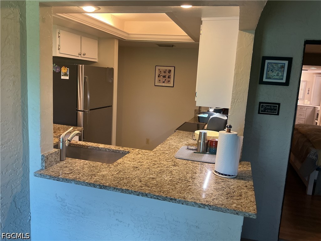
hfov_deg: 61.7
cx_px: 160
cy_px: 120
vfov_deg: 48.2
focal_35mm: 29
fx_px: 269
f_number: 1.8
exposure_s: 1/60
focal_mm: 3
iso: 64
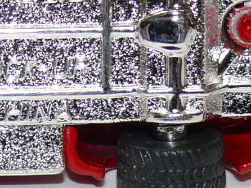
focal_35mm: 341
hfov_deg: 5.8
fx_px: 2471
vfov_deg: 4.4
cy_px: 21
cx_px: -4
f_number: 4
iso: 100
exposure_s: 1/30
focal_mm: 13
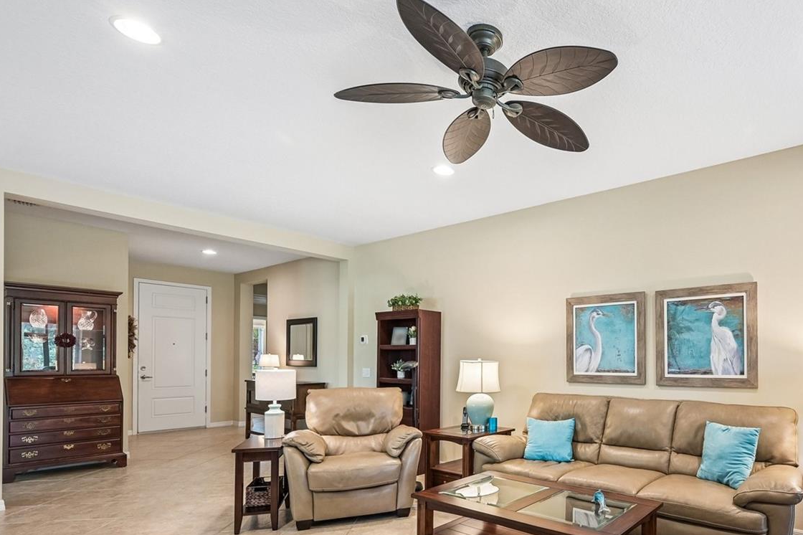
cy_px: 359
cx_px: 552
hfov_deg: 80.4
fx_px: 446
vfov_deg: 60.4
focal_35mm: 20
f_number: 8
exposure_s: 1/15
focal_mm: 14
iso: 400
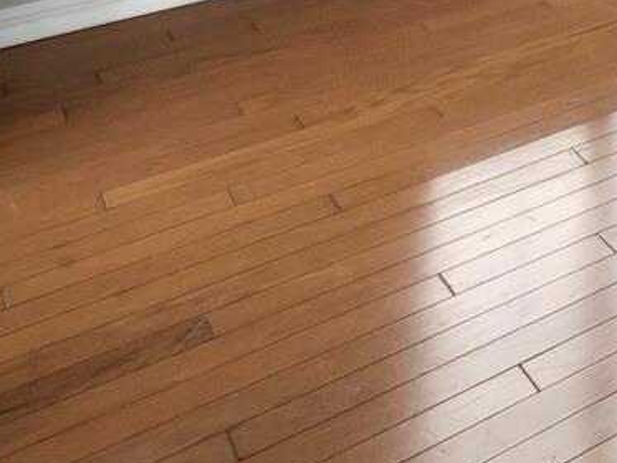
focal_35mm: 60
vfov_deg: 17.0
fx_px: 1070
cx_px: 1283
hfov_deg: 18.3
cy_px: -495
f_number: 11
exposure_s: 1/3
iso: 400
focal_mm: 7
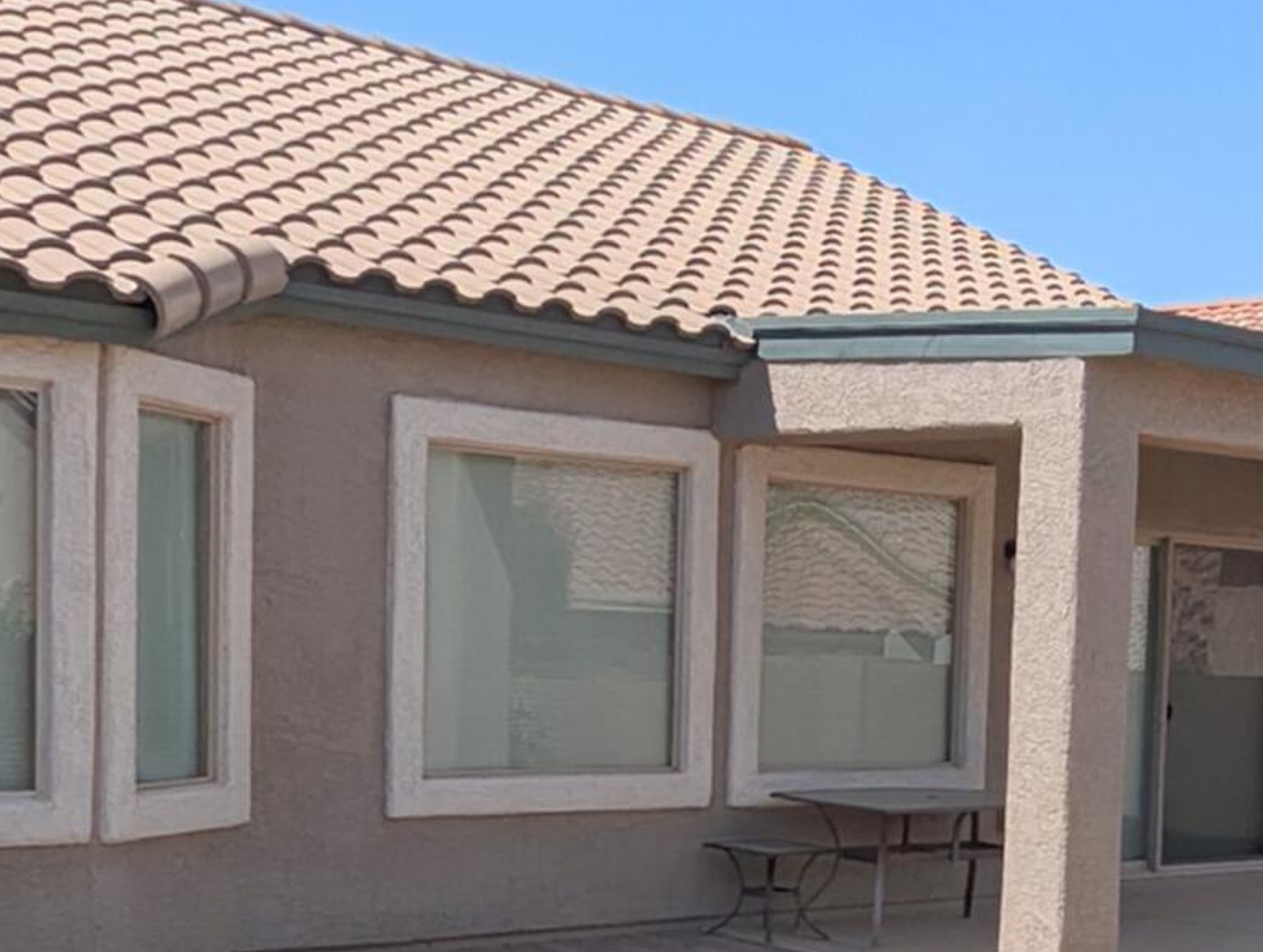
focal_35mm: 62
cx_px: 963
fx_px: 2266
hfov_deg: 30.6
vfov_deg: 23.1
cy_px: 856
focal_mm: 2.35
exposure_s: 1/1821
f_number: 2.2
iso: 49
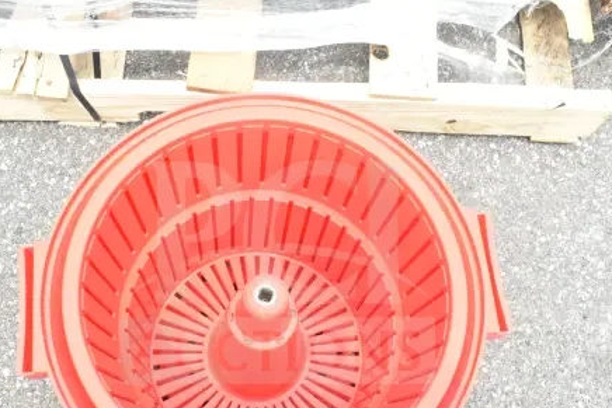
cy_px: 273
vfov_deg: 31.7
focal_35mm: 42
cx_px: 277
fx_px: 714
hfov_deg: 46.3
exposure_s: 1/500
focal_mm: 20
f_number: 11
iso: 1600
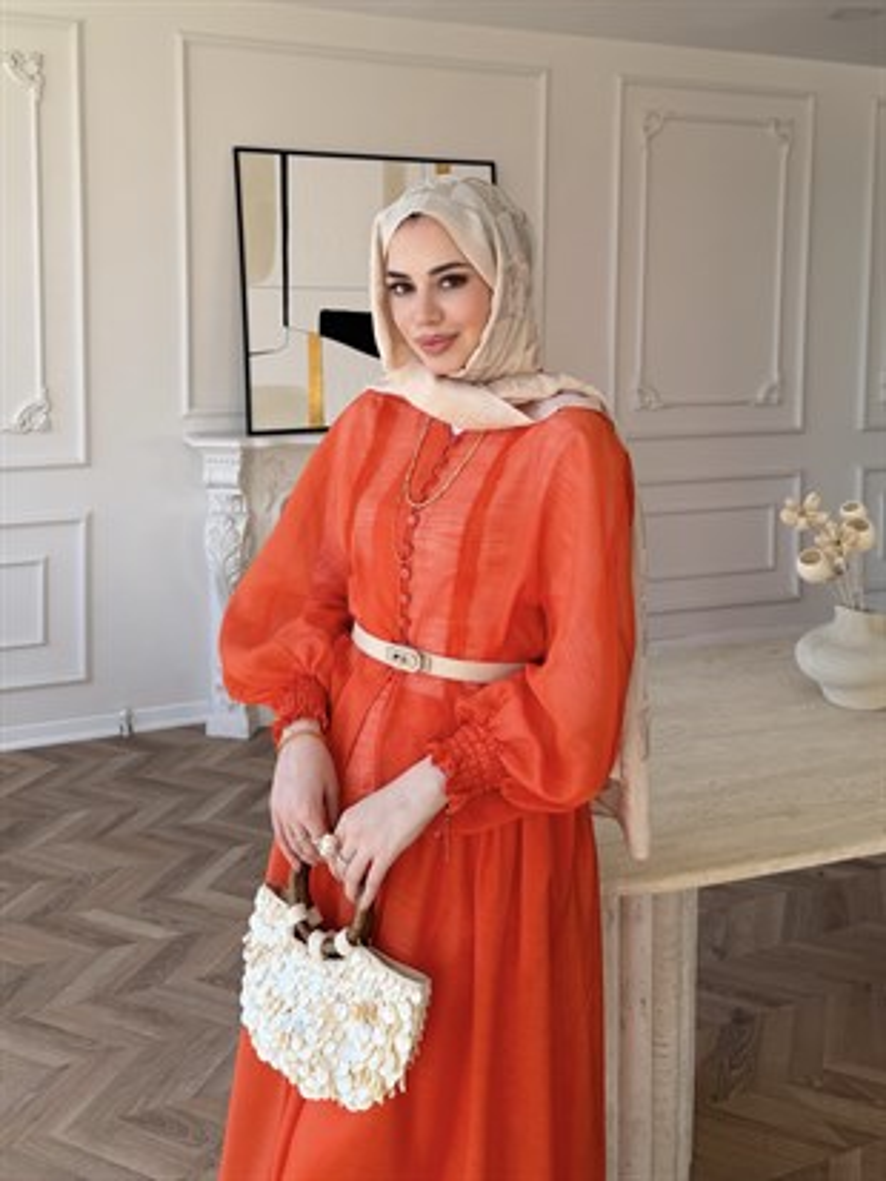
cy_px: 590
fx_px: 819
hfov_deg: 56.8
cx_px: 443
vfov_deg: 71.6
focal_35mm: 24
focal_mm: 6.76
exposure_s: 1/342
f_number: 1.78
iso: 80
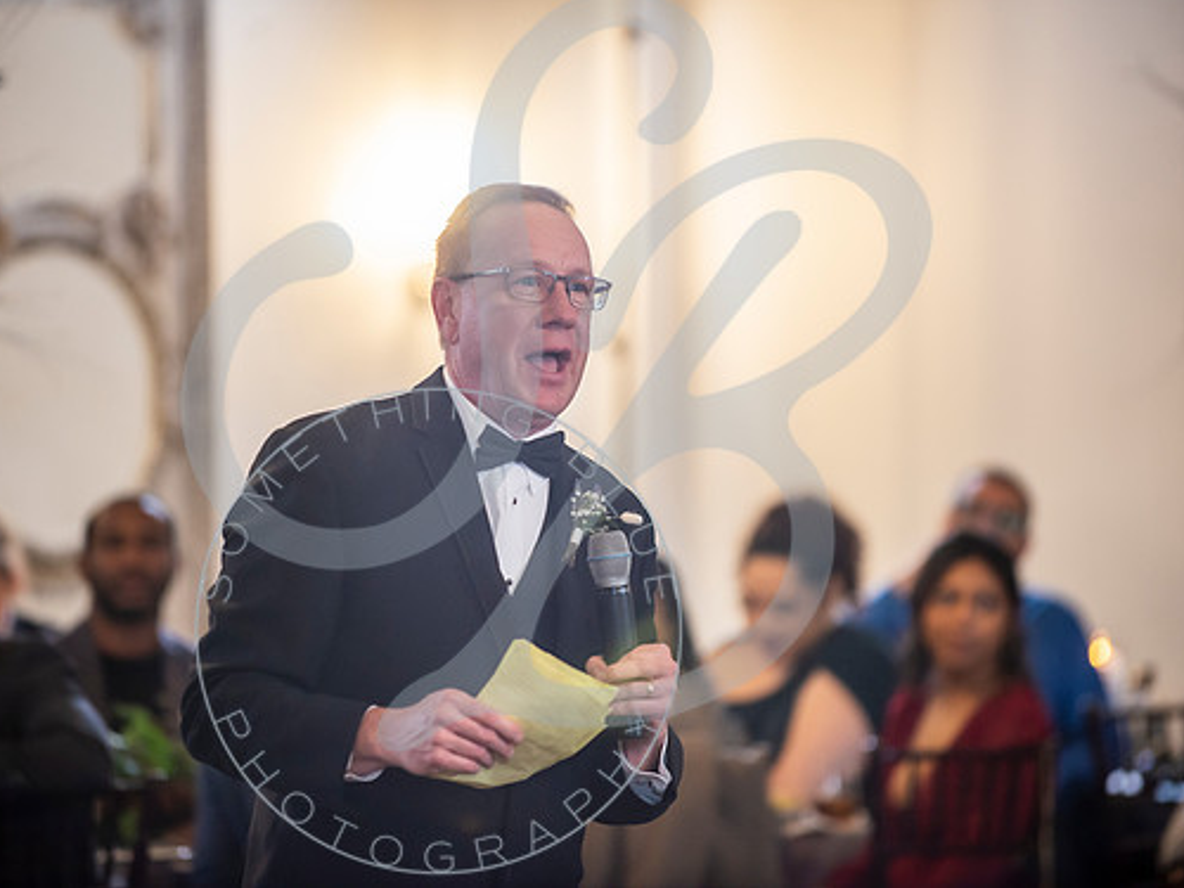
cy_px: 432
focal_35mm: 223
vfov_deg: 6.7
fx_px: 7627
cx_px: 556
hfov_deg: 8.9
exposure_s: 1/125
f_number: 2.8
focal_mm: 200
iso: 1600
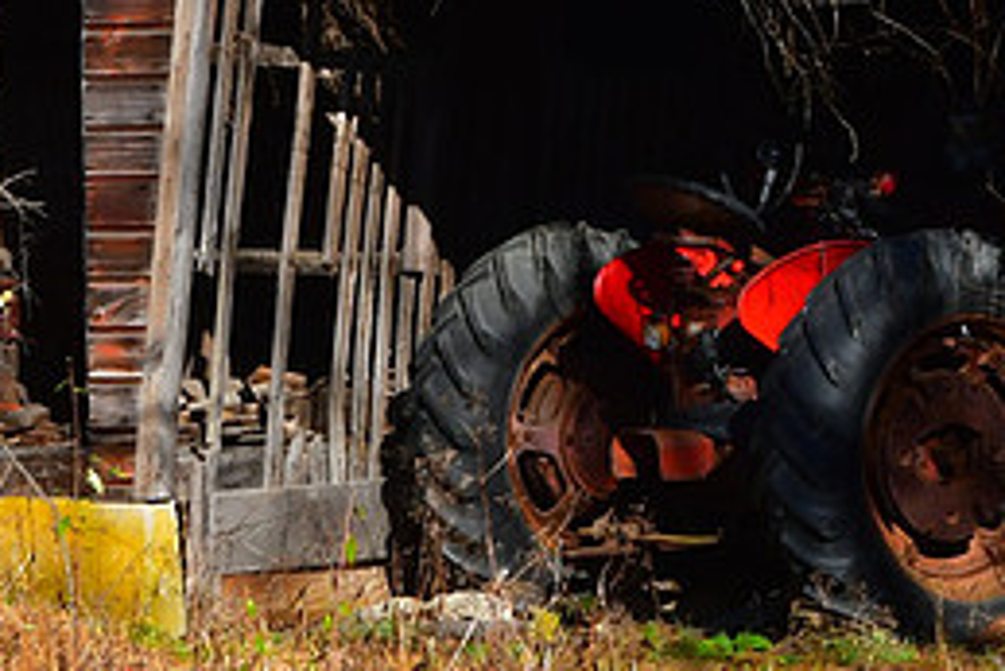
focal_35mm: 348
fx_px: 9720
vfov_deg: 4.0
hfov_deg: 5.9
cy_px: 198
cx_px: 873
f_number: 16
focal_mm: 55
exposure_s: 1/100
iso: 220
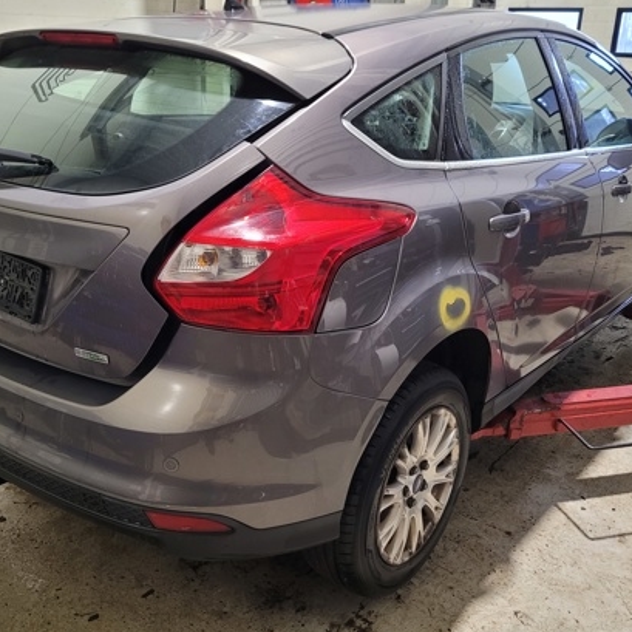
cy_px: 300
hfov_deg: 46.0
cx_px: 295
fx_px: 744
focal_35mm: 36
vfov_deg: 46.0
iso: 500
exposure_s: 1/50
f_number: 1.8
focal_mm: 5.4
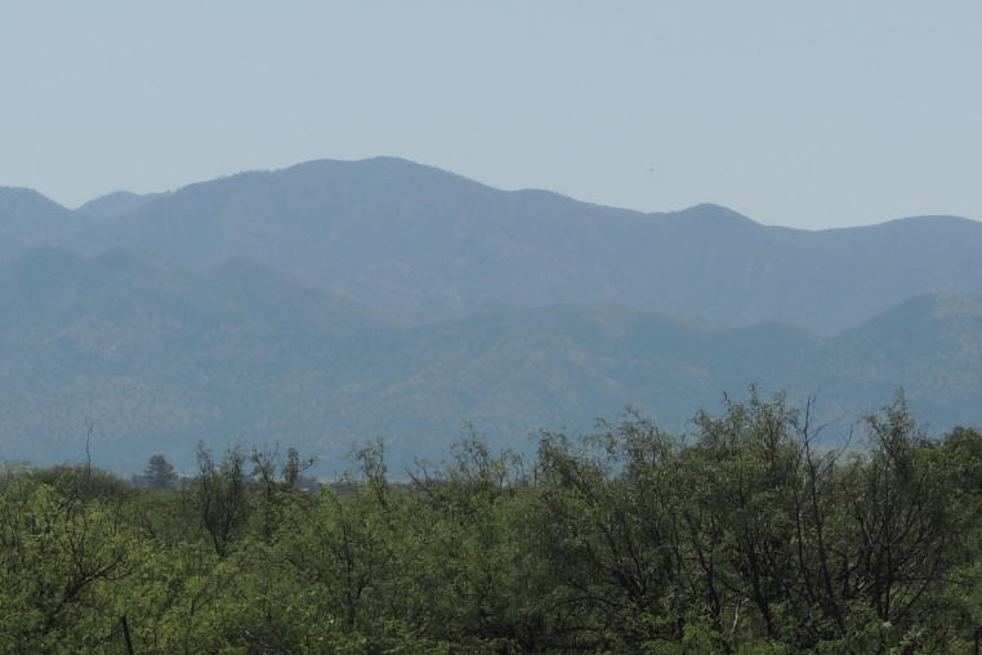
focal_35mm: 262
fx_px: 7146
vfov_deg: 5.2
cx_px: 393
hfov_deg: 7.9
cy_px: 317
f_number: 4.2
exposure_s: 1/1250
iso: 100
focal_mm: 21.4
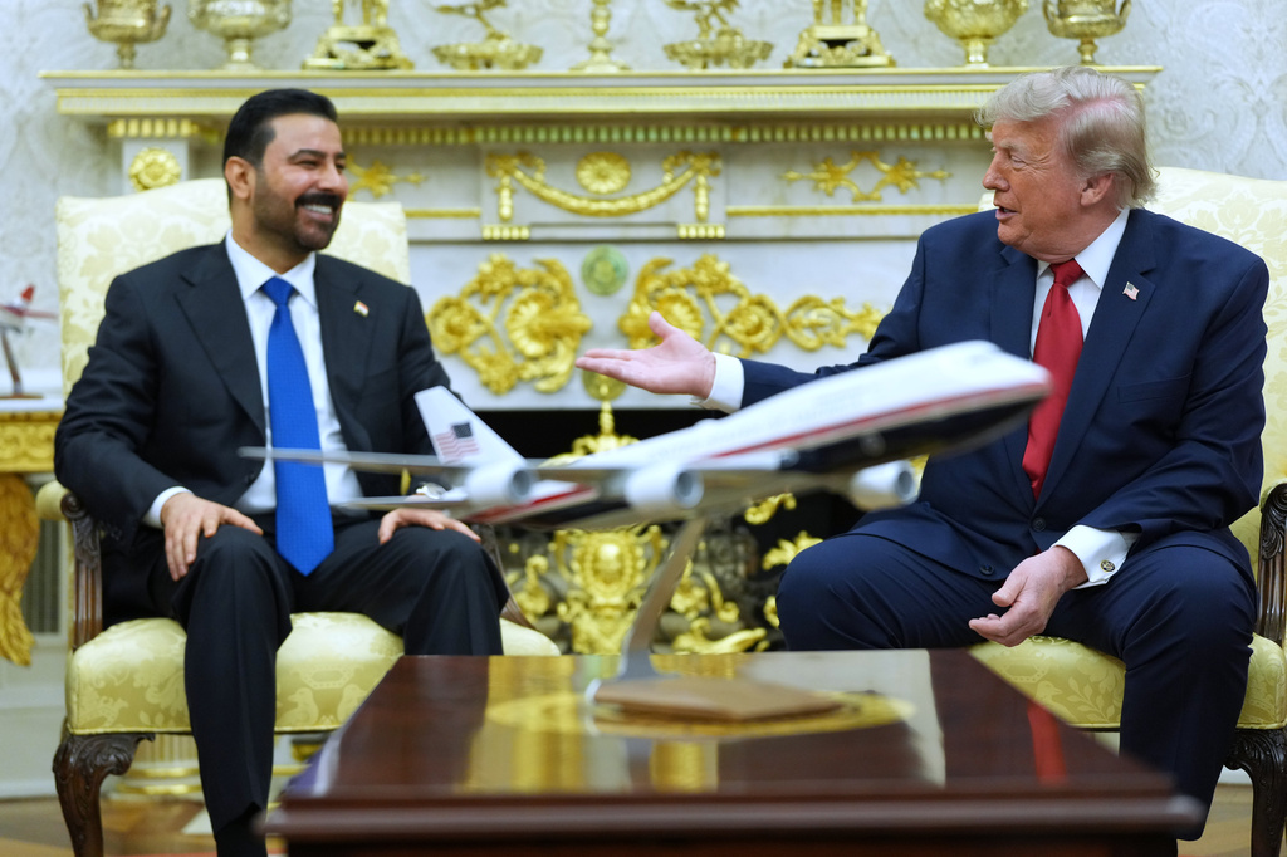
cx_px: 644
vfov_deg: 18.4
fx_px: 2644
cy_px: 428
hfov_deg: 27.4
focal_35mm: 74
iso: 2500
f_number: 2.8
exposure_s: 1/500
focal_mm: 74
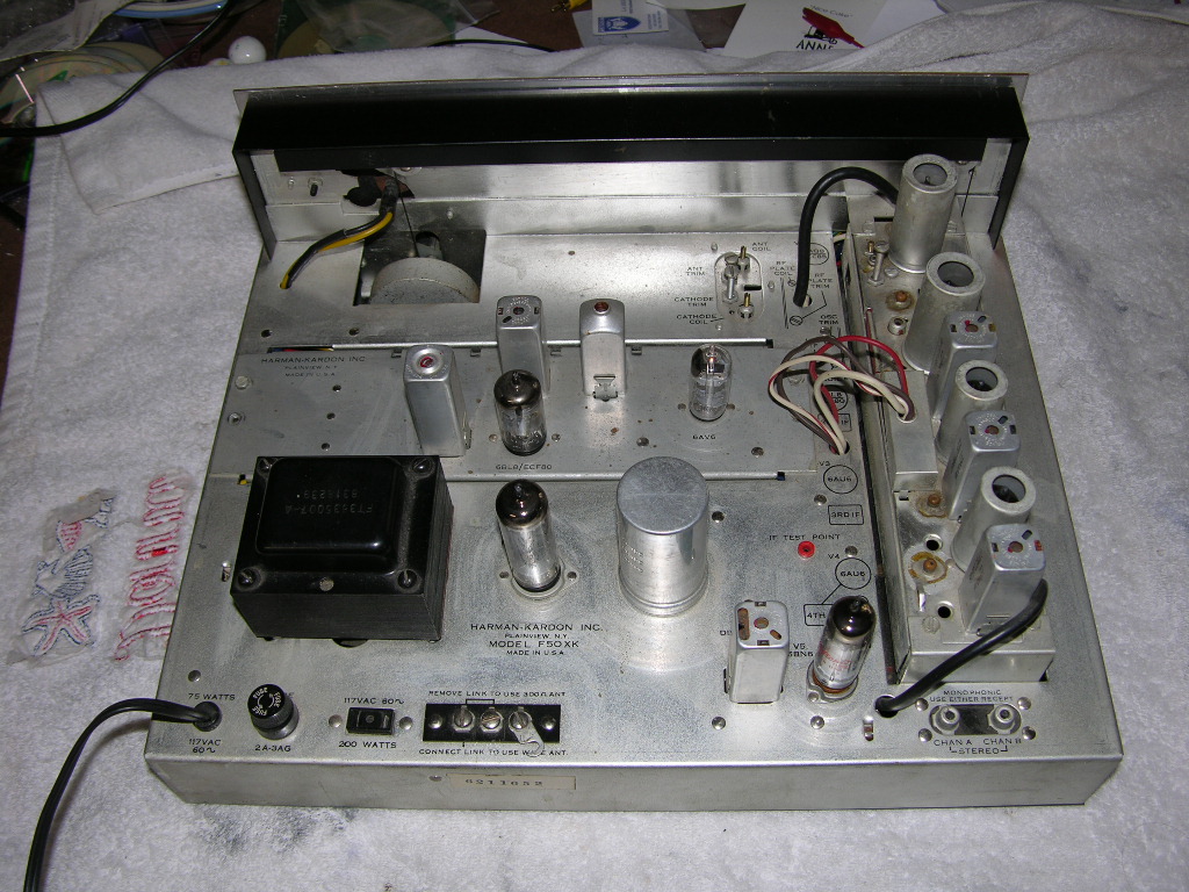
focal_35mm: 35
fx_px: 1202
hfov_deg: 52.6
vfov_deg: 40.7
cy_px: 446
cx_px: 594
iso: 50
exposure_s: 1/60.1
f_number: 2.8
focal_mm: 8.9
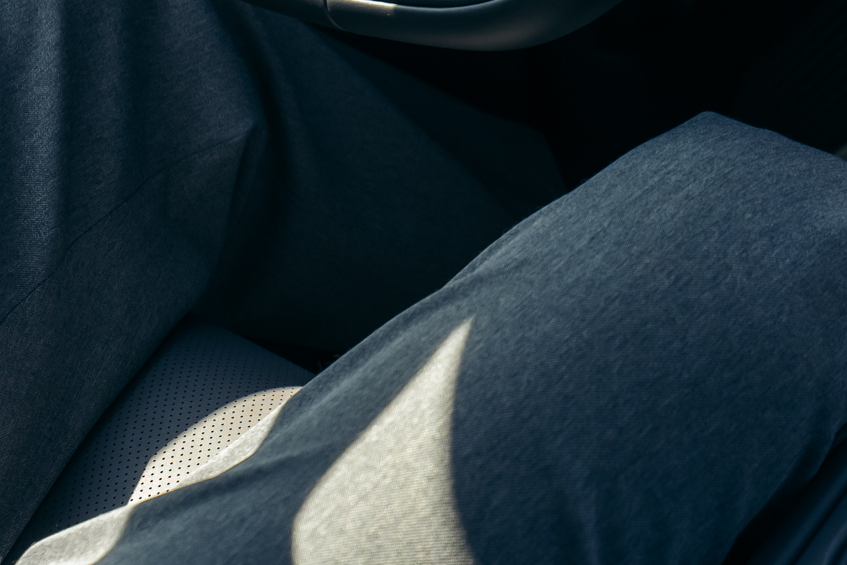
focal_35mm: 95
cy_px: -102
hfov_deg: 20.4
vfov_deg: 14.0
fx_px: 2235
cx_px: 938
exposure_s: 1/400
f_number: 3.5
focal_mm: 22
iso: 320
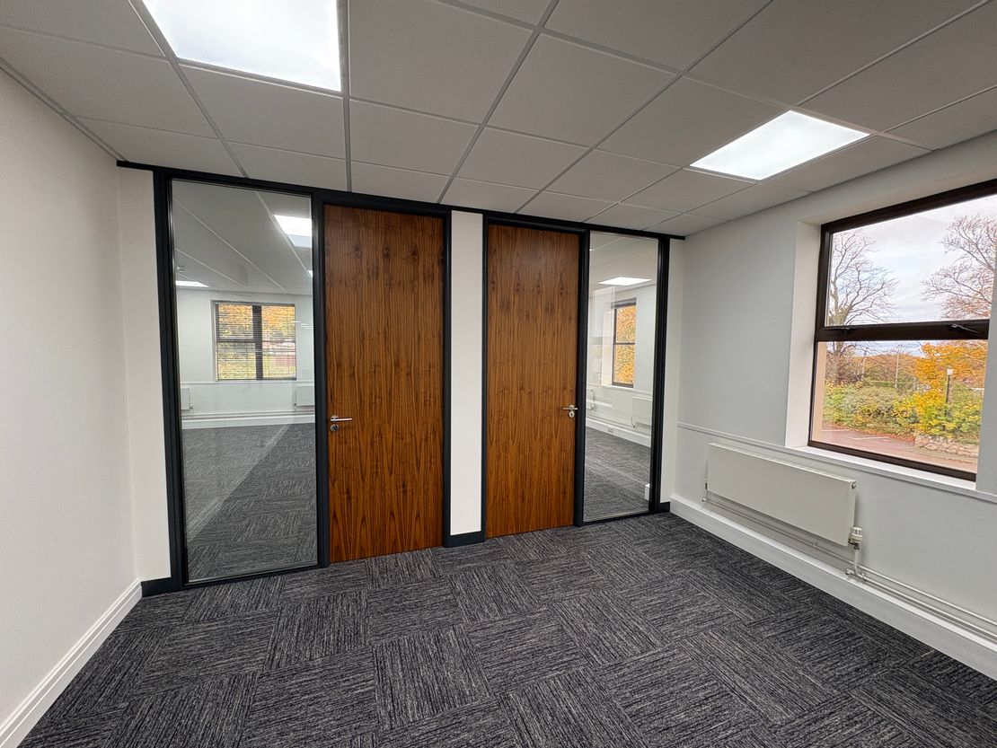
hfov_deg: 102.1
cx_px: 498
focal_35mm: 14
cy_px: 374
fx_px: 403
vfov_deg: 85.7
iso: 160
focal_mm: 2.22
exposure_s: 1/99
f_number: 2.2
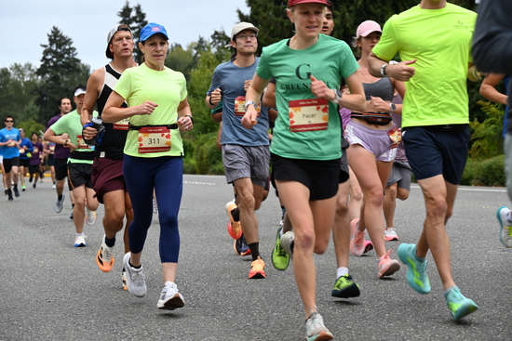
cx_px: 256
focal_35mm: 91
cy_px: 170
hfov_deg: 22.4
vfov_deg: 15.0
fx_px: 1294
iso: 400
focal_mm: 91
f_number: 6.3
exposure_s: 1/160
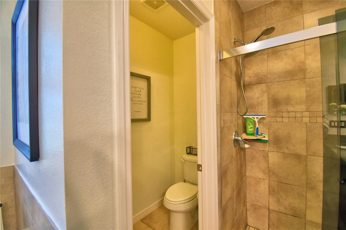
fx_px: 144
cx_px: 173
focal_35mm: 15
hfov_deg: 100.4
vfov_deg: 77.3
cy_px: 115
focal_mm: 10
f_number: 4.5
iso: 560
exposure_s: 1/30
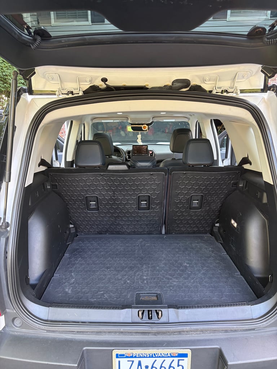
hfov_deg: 53.1
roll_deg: +1.2
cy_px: 184
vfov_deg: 67.3
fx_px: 277
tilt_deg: -17.2
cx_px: 138
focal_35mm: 26
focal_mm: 5.96
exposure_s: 1/65
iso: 125
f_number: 1.6
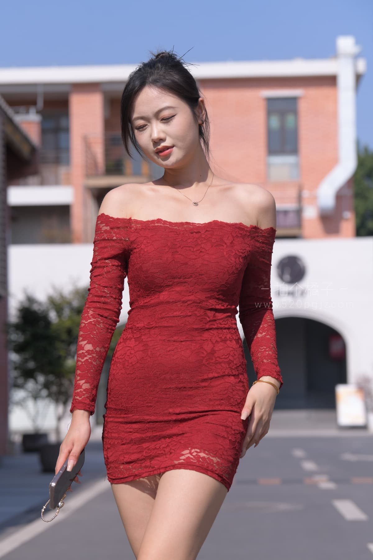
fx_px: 1476
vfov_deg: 21.5
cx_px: 186
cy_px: 280
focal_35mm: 95
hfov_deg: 14.4
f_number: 5
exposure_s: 1/1600
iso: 180
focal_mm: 95
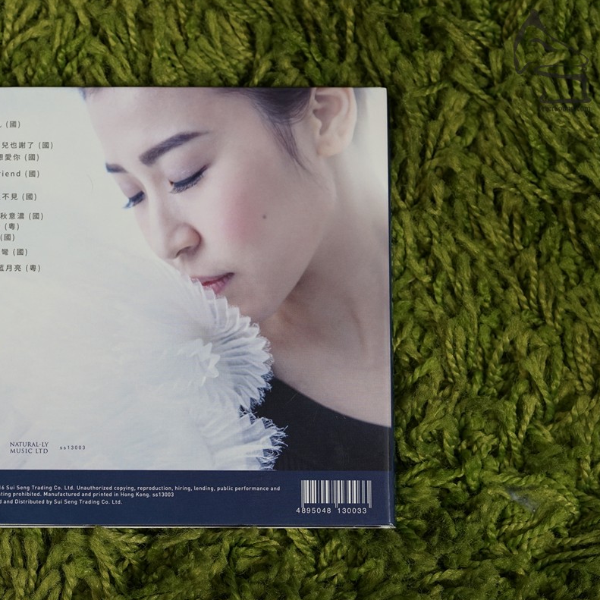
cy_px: 299
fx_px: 2275
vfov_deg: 15.0
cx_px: 158
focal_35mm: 116
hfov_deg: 15.0
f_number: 5.6
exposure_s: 1/60
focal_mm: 90
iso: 800
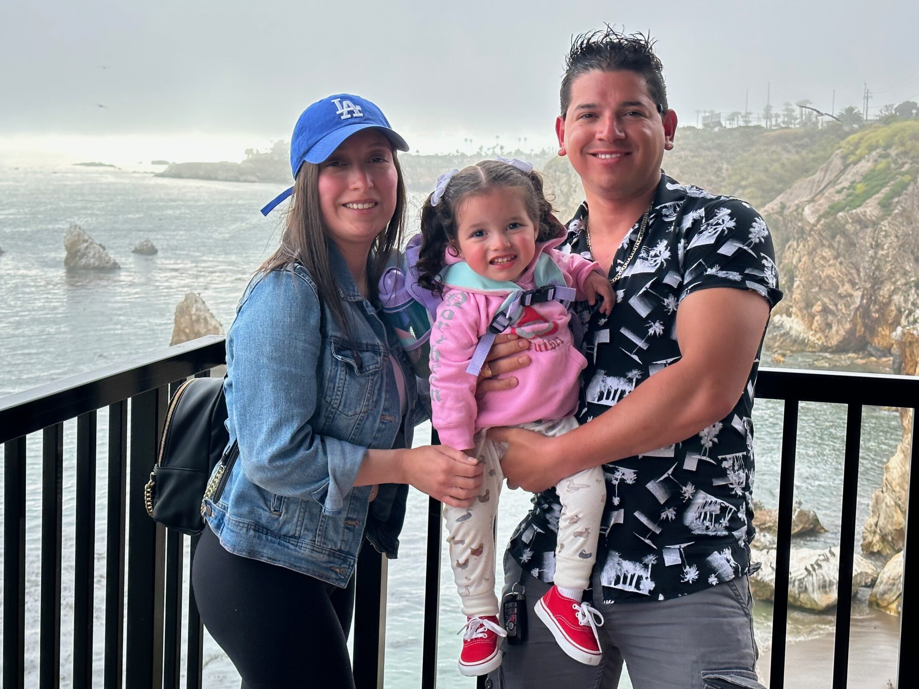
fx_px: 1540
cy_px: 295
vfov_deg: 25.2
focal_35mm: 58
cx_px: 426
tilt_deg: -6.0
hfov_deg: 33.2
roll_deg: -1.6
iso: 64
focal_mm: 6.86
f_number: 1.78
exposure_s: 1/627
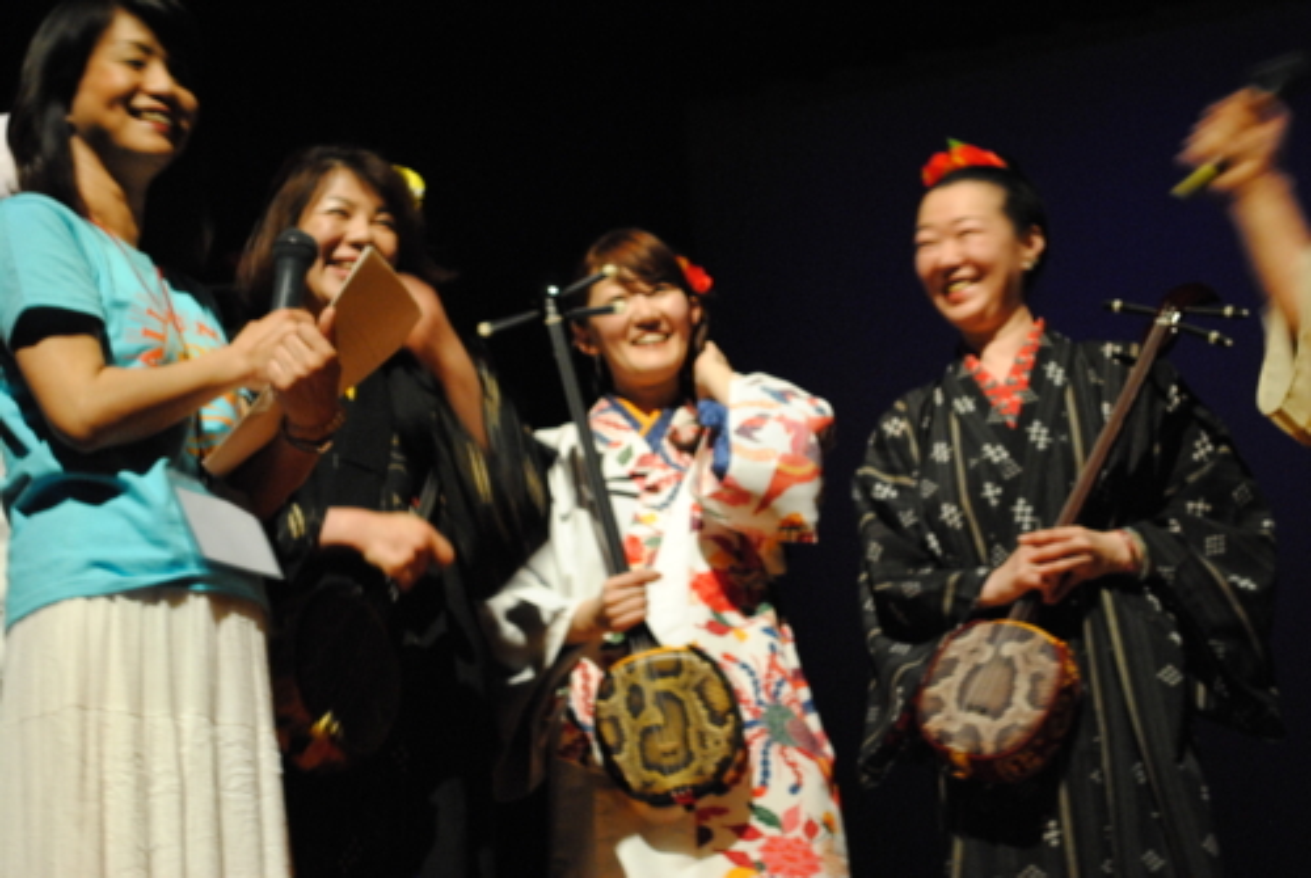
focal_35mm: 82
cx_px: 656
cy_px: 439
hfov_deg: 24.6
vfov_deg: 16.6
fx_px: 3009
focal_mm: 55
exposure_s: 1/15
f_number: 5.6
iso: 1250
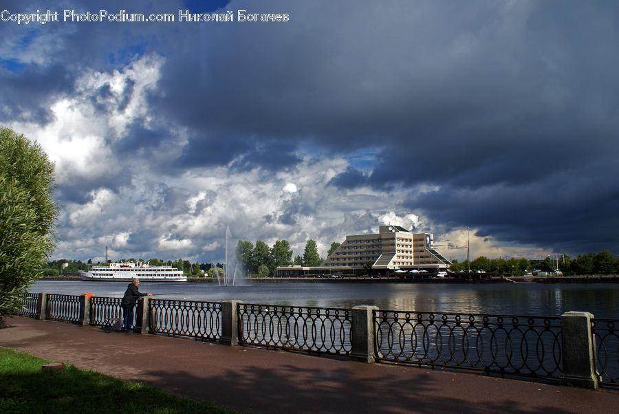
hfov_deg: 61.9
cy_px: 207
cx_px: 310
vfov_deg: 43.7
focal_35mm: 30
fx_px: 516
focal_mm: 20
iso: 100
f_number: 10
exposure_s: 1/80
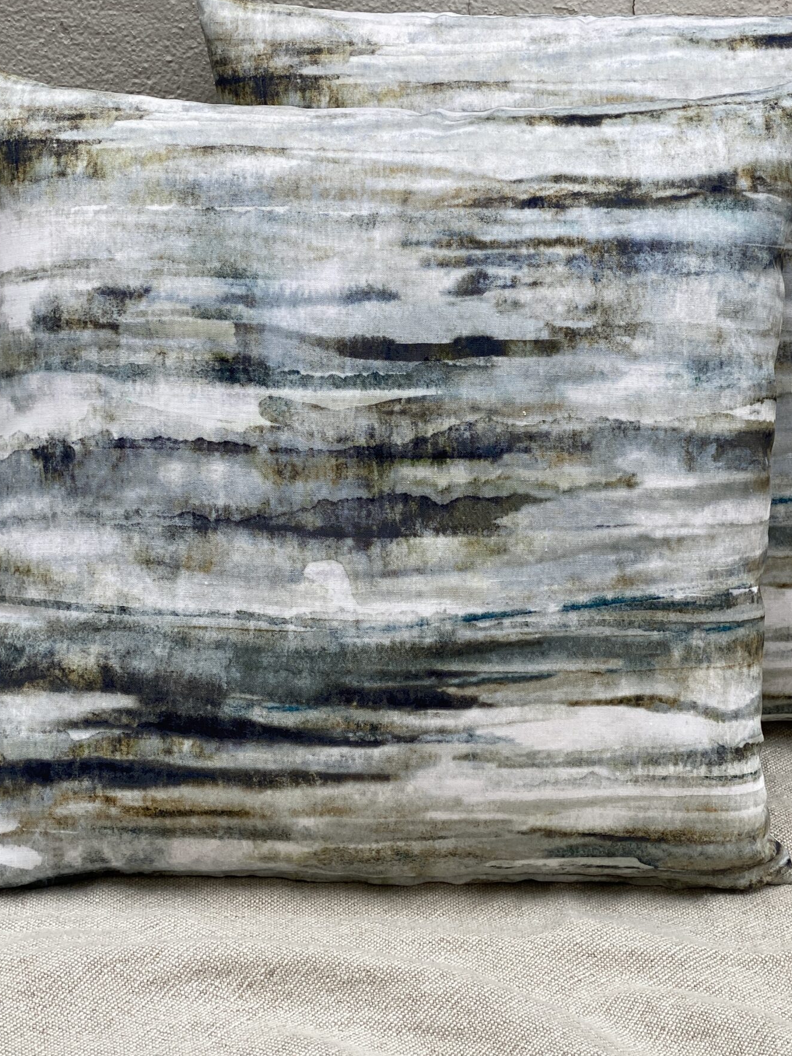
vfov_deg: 26.0
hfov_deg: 19.6
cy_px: 480
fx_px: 2288
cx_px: 458
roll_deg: +0.0
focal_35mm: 75
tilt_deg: -23.0
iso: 20
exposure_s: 1/145
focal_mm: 6
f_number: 2
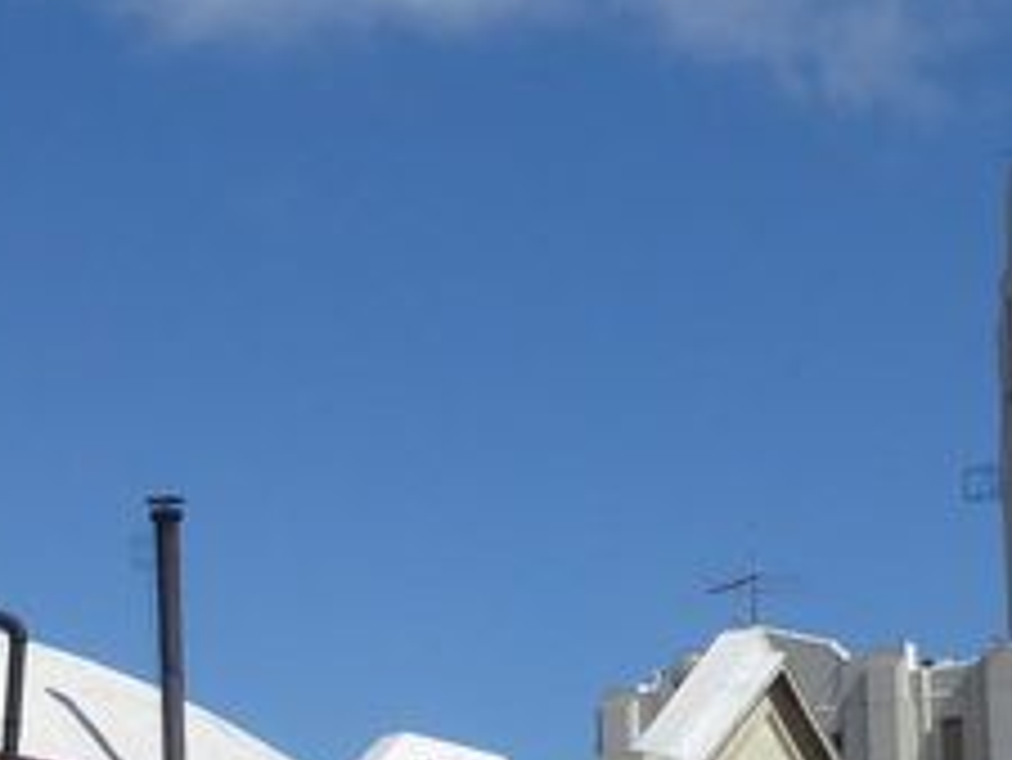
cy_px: 935
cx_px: 9
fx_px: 3539
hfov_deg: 16.0
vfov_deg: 12.0
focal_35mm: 121
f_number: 3.6
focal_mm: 5.8
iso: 80
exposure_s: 1/1300
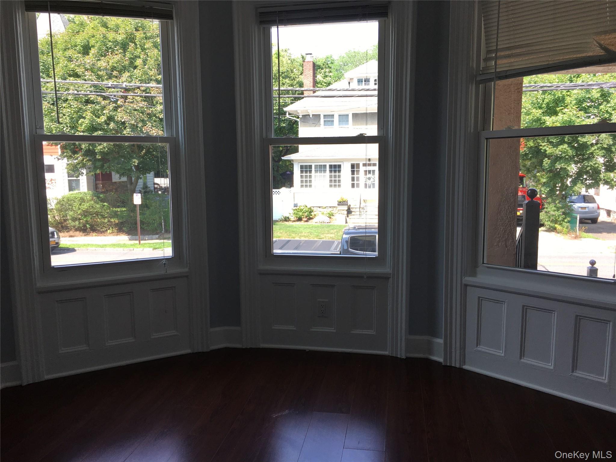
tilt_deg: -5.9
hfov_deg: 61.7
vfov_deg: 48.2
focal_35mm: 29
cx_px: 308
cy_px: 231
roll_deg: +0.4
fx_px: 516
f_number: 2.2
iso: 25
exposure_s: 1/120
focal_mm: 4.15
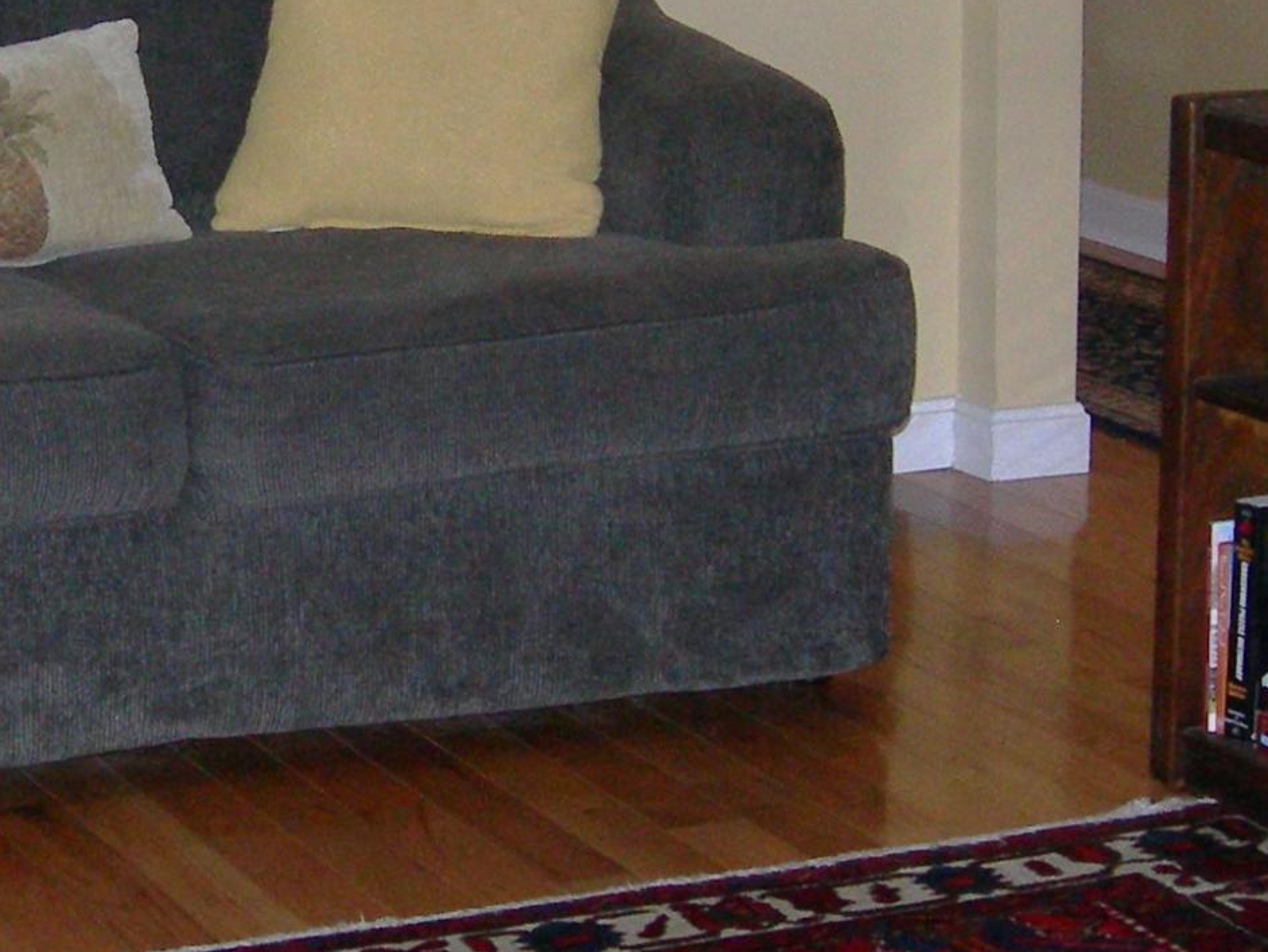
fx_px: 4433
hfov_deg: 16.1
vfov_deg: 12.2
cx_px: 209
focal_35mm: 121
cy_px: 238
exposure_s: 1/60.1
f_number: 2.8
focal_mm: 7.8
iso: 196
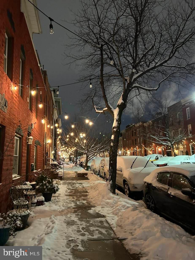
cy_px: 130
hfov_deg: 53.1
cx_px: 98
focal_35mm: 26
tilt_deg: +9.2
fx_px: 195
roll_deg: -1.2
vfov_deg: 67.3
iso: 640
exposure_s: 1/30
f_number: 1.5
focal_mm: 5.7
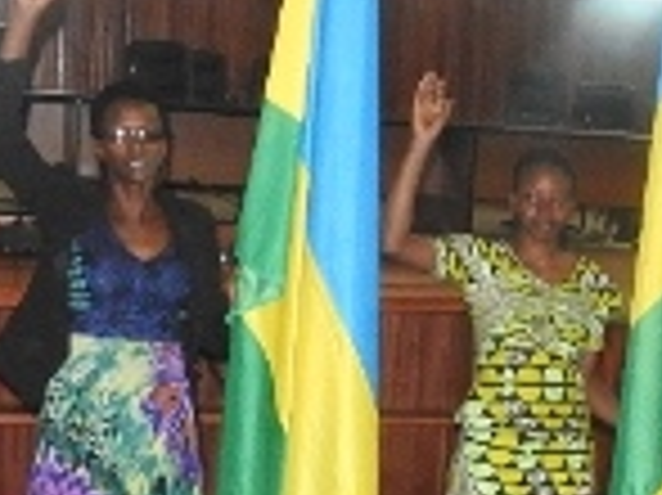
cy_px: 315
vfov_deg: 15.1
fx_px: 1873
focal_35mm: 98
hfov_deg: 19.6
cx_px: 630
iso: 800
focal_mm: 4.3
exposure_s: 1/30
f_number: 3.3
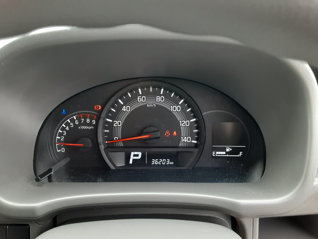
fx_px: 248
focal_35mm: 27
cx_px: 159
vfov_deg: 51.4
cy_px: 120
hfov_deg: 65.3
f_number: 1.9
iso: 80
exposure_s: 1/50
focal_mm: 2.91
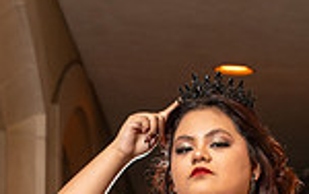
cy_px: 394
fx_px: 1576
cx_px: 241
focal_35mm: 187
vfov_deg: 6.8
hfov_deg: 11.2
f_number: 5.6
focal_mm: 61
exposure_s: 1/200
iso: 500
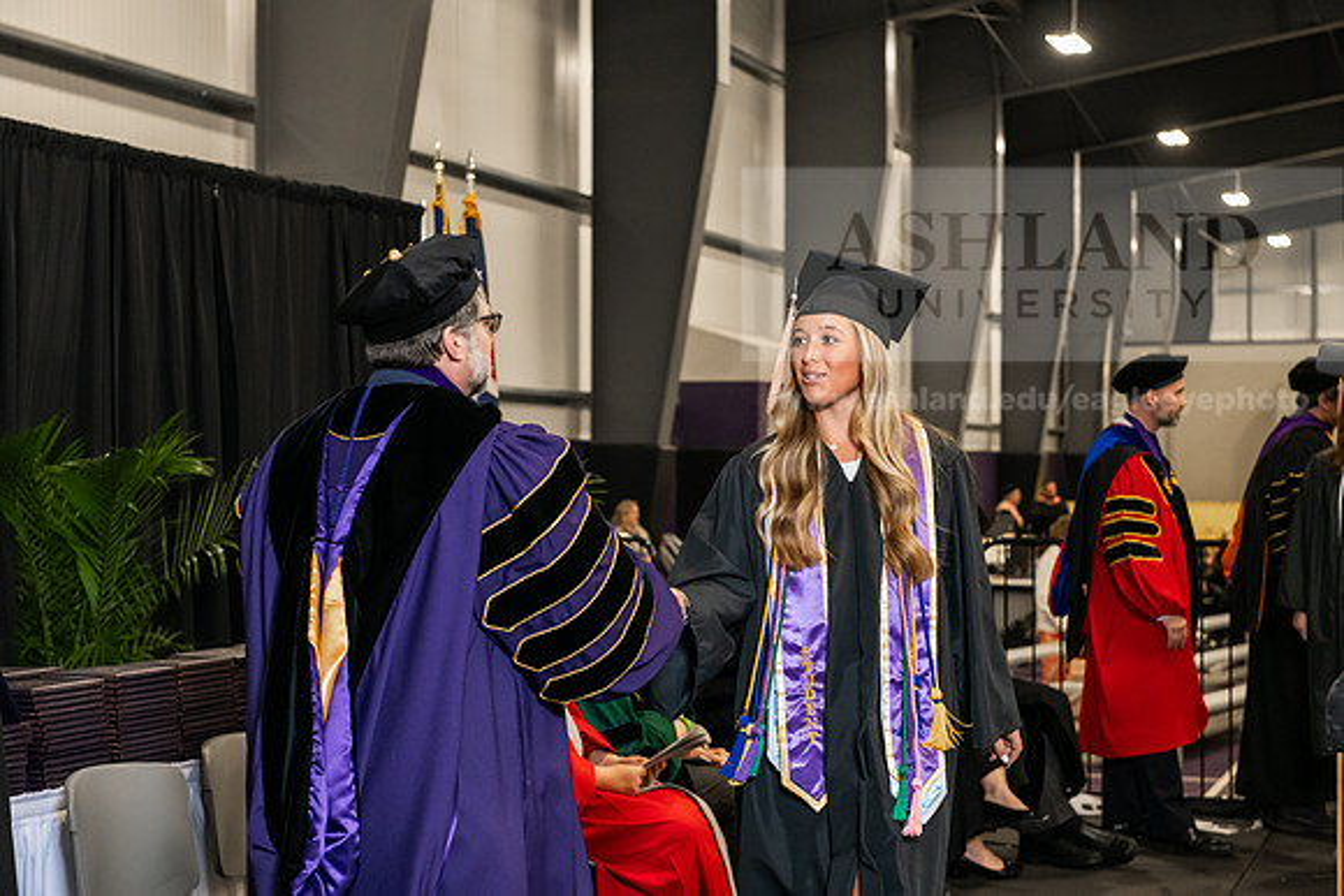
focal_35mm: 70
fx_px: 2614
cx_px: 672
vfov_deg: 19.5
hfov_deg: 28.8
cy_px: 448
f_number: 5
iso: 2500
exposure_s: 1/200
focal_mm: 70
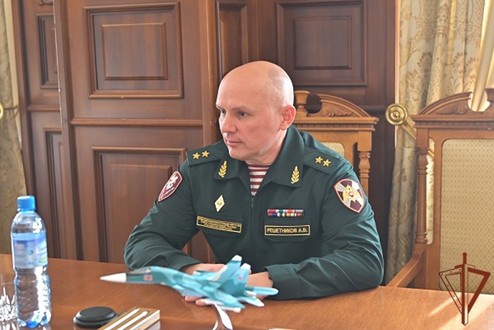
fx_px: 741
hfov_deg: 36.9
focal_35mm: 54
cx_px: 247
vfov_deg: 25.1
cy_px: 165
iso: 1600
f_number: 2.8
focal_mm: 36
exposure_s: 1/320
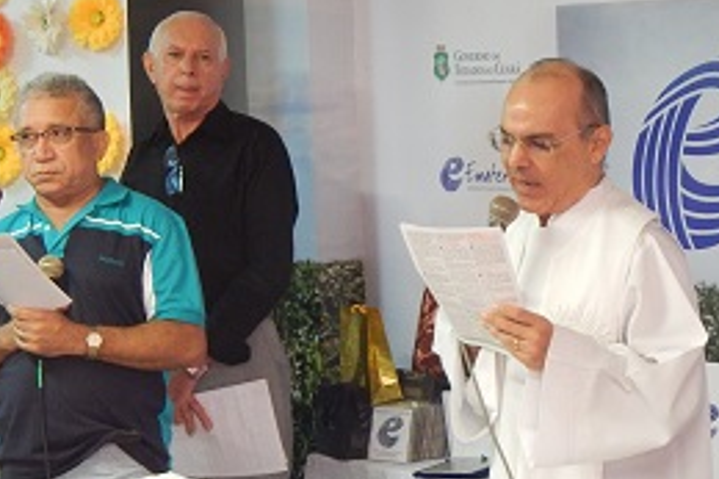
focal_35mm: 122
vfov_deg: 11.2
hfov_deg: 16.8
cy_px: 422
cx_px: 473
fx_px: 2435
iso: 400
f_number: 4
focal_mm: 10.9
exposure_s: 1/25
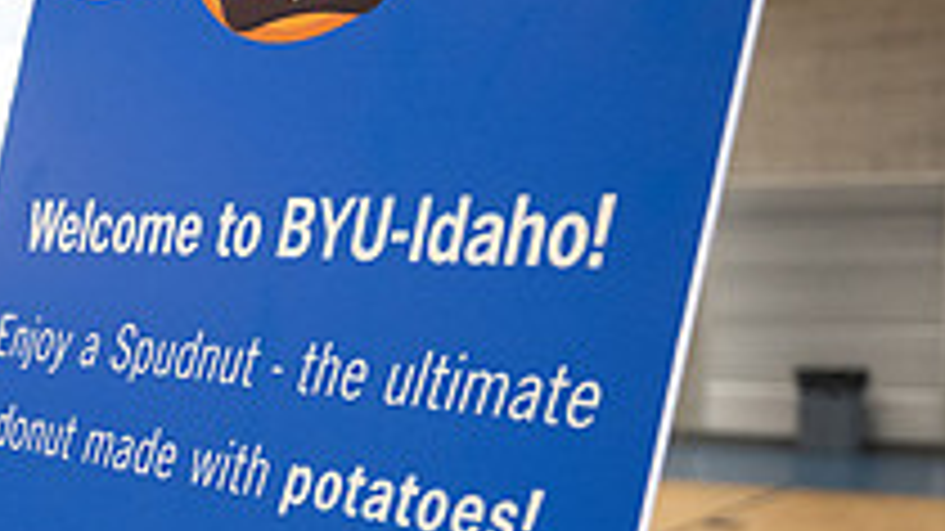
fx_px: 1954
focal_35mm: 78
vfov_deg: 15.3
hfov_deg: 24.1
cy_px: 452
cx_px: -261
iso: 2500
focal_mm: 27
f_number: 2.8
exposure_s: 1/500
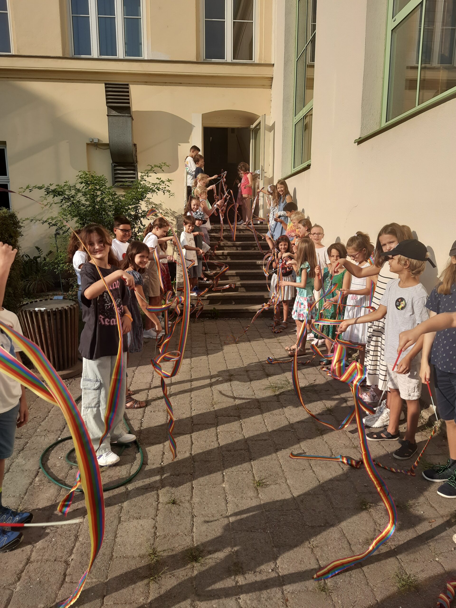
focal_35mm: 24
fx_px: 422
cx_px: 228
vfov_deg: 71.6
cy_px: 304
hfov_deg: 56.8
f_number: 1.8
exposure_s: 1/961
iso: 20
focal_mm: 5.23
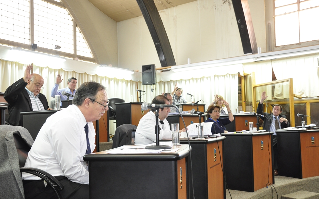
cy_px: 109
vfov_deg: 33.5
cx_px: 159
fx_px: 330
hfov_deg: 51.6
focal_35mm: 38
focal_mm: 24
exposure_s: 1/30
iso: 800
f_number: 4.8
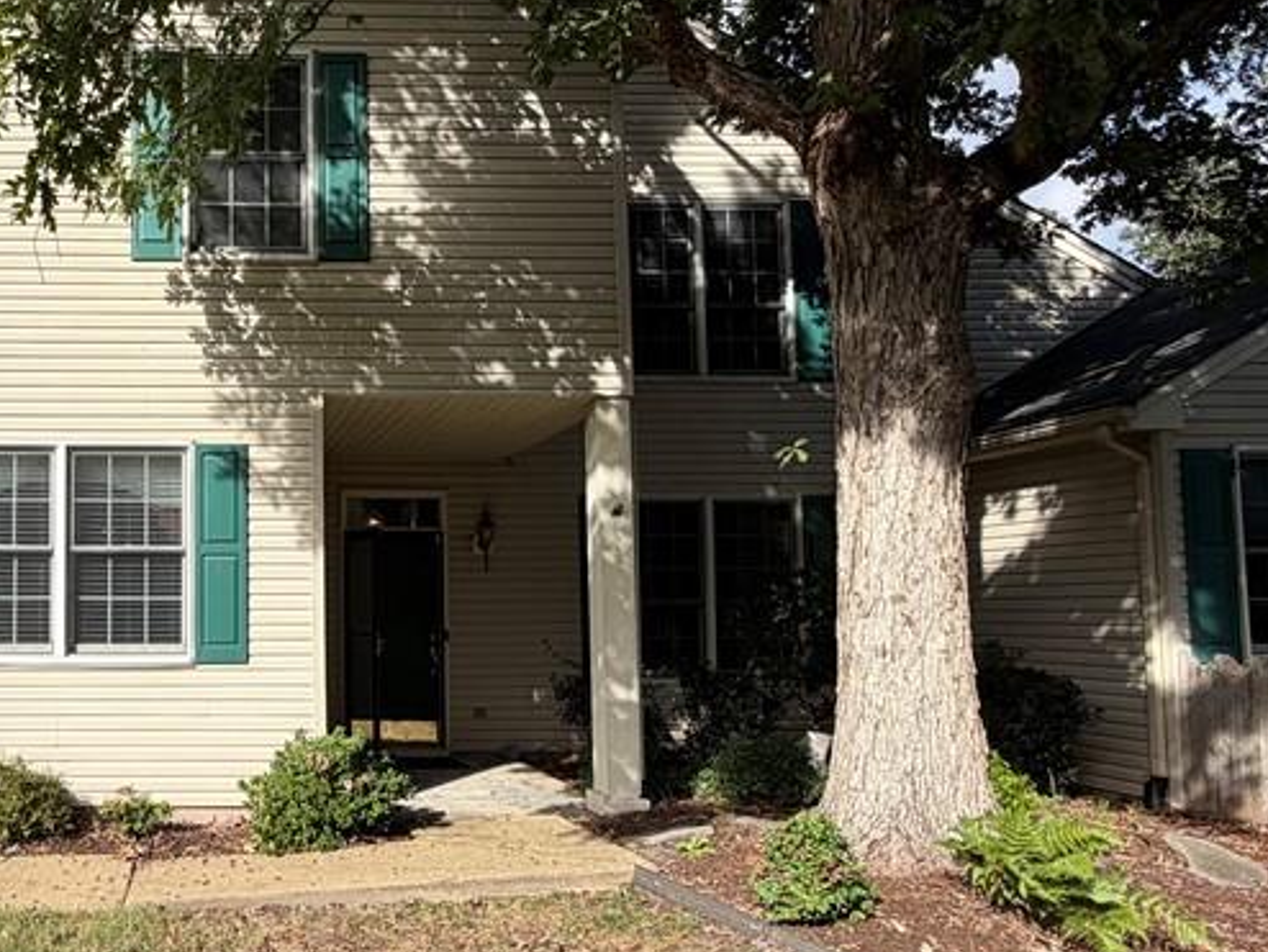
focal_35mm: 29
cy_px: 534
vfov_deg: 48.2
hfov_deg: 56.4
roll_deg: +0.1
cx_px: 223
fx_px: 1063
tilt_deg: +4.3
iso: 25
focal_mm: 2.22
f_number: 2.2
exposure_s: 1/770
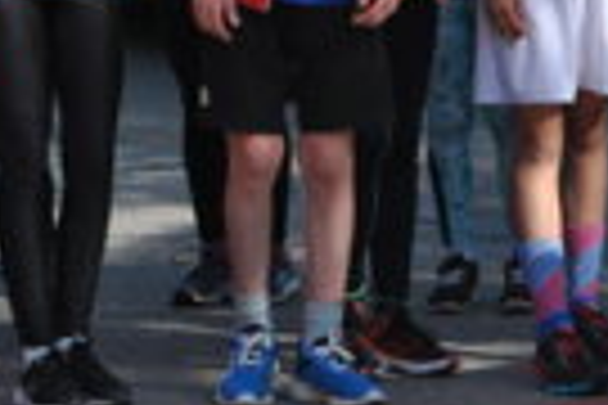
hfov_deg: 6.5
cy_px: -180
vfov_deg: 4.3
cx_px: 500
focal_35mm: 319
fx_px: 5387
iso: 400
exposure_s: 1/1250
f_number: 5
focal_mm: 72
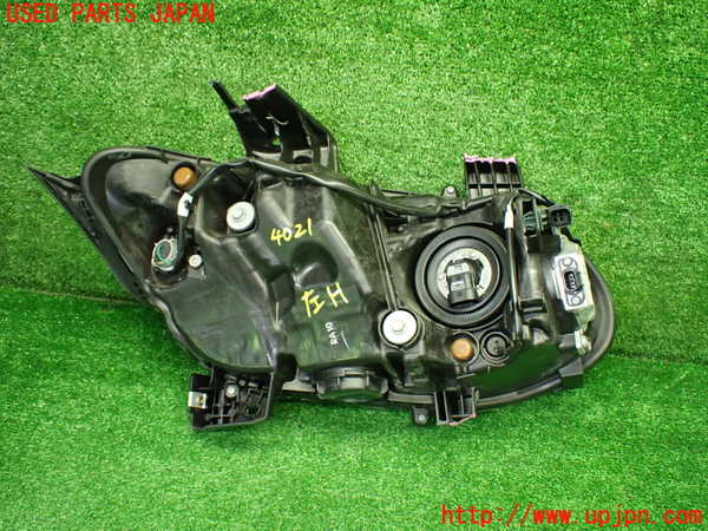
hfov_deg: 60.0
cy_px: 266
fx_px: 614
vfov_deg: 46.8
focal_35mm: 30
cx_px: 354
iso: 800
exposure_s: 1/100
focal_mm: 5.4
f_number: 2.3
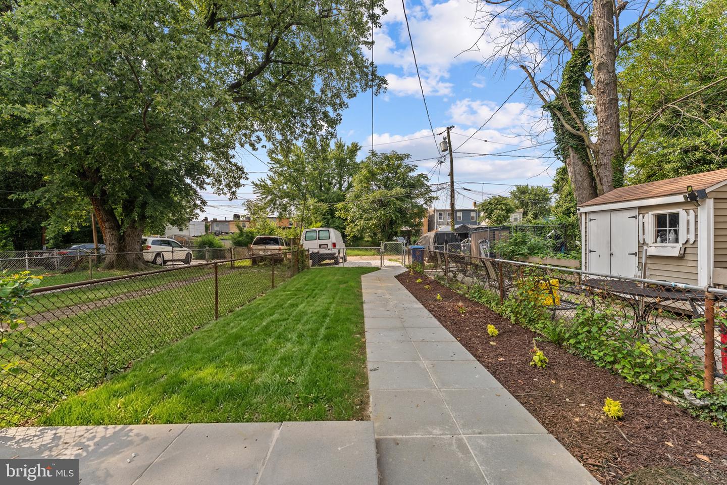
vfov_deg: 81.2
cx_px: 364
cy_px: 242
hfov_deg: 104.3
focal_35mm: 14
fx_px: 283
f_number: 8
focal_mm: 14
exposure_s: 1/40
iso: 100
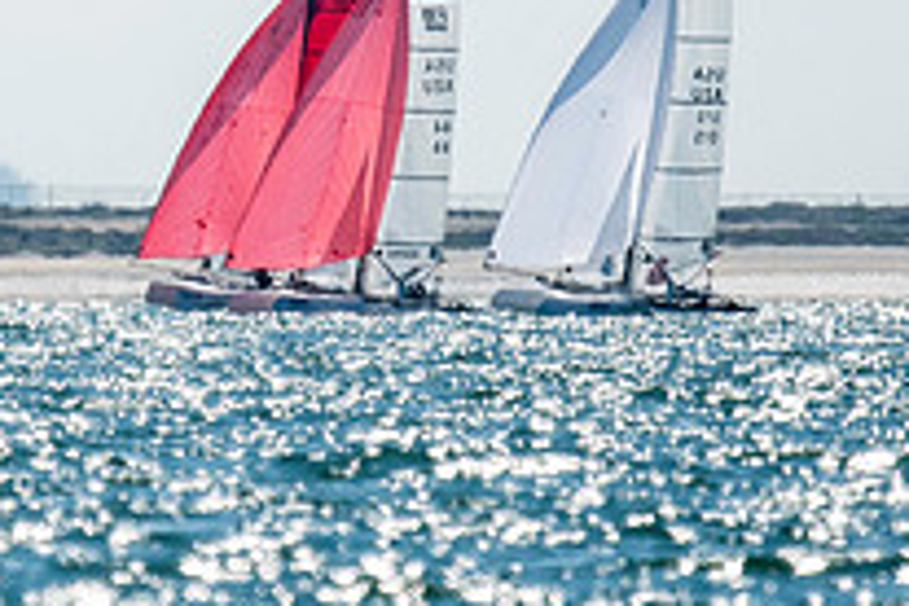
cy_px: -5
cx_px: 198
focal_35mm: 1543
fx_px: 38958
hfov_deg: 1.3
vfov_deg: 0.9
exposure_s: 1/8000
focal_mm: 300
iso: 250
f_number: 4
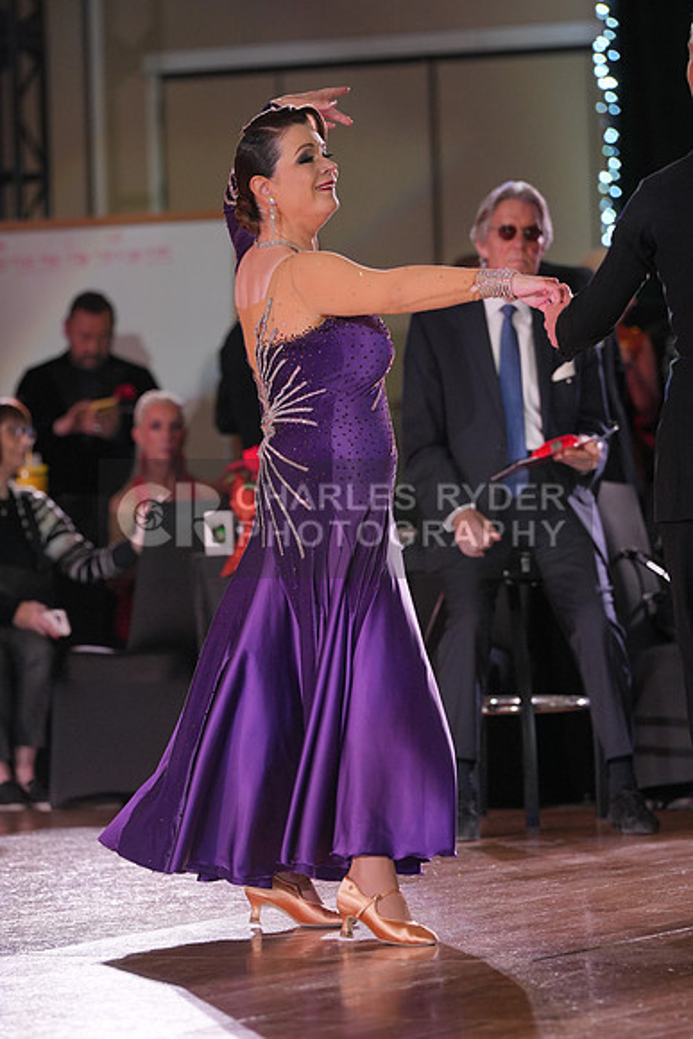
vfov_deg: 10.3
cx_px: 346
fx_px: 5771
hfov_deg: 6.9
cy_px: 520
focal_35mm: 200
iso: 1600
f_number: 4
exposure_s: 1/500
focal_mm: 200
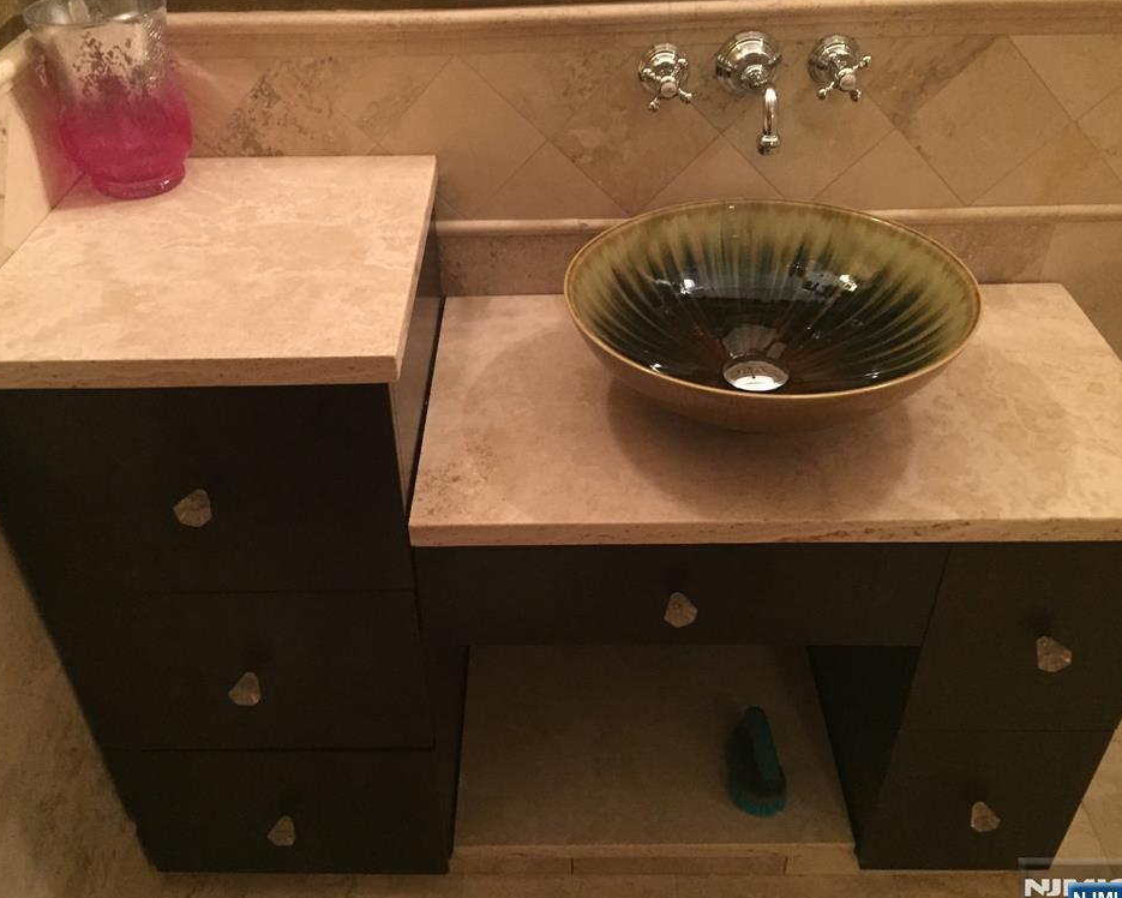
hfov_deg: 57.1
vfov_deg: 47.1
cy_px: 455
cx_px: 526
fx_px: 1029
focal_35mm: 31
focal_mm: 4.15
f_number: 2.2
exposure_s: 1/15
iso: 250
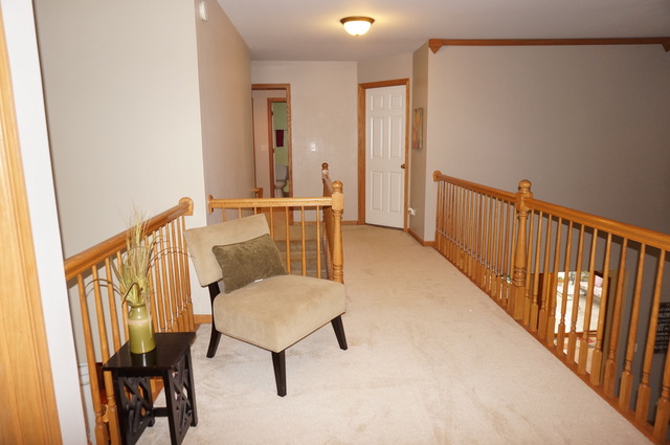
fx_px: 446
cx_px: 335
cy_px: 222
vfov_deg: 53.0
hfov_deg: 73.8
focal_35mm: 24
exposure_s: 1/60
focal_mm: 16
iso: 800
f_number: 4
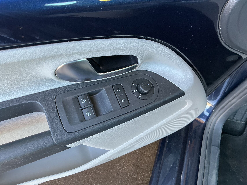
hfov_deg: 61.7
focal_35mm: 29
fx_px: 207
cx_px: 124
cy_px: 92
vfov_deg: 48.2
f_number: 1.8
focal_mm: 3
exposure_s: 1/60
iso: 100
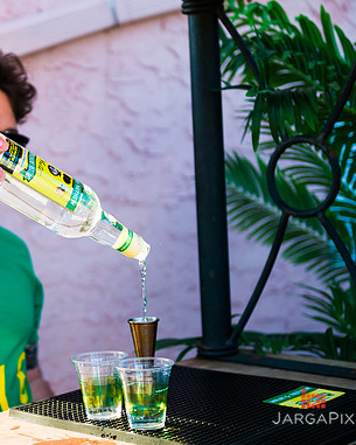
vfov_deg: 23.8
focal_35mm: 80
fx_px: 1053
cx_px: 46
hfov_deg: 18.9
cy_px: 224
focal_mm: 56
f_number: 3.2
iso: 400
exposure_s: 1/1000
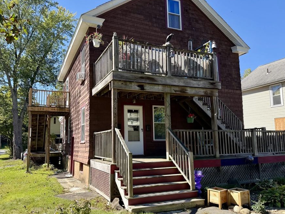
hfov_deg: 63.4
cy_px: 110
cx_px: 137
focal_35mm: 28
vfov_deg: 49.7
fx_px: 230
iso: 100
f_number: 1.78
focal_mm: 6.76
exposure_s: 1/2169
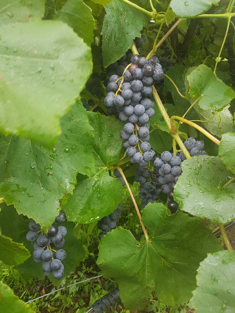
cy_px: 156
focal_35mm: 26
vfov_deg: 67.3
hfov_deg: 53.1
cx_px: 118
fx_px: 235
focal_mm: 4.2
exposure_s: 1/154
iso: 40
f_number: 1.7
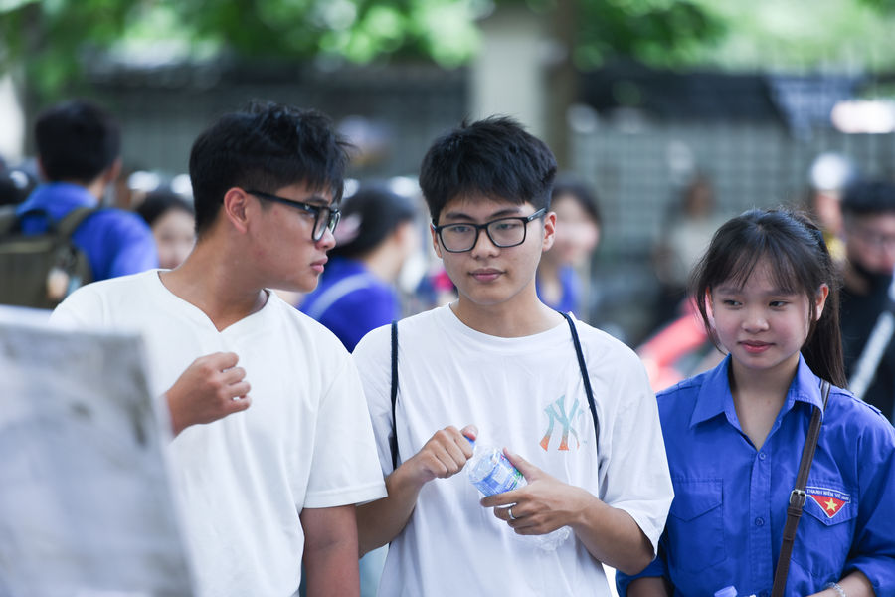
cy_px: 298
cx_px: 448
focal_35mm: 200
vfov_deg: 6.9
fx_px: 4972
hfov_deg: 10.3
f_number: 2.8
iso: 160
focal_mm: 200
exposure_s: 1/400
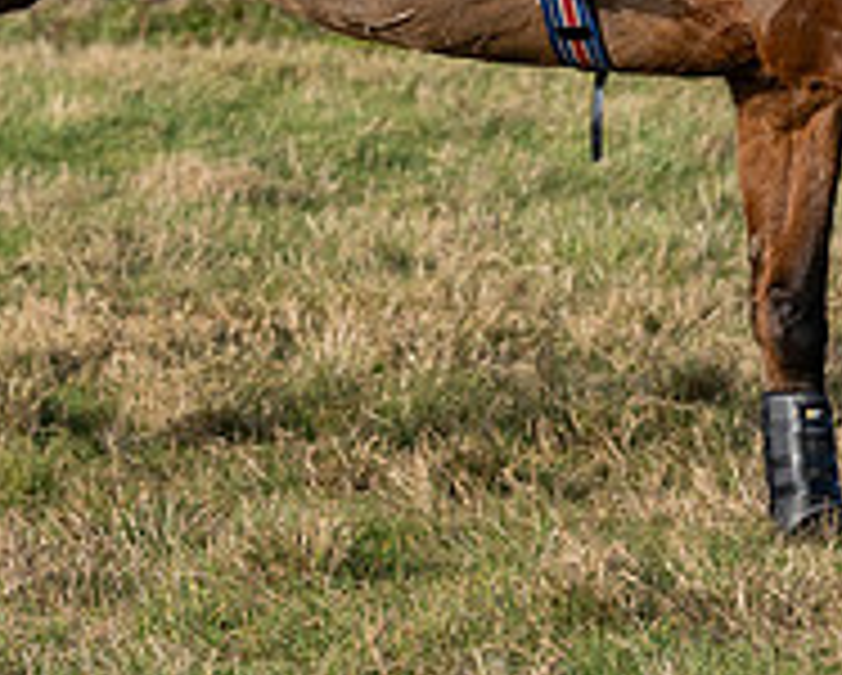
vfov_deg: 3.6
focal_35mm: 435
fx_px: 10851
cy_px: -151
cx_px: 491
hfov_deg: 4.4
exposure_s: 1/2500
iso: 400
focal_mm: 120
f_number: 5
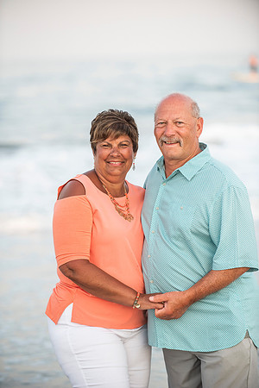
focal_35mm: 150
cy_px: 194
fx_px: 1619
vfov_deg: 13.7
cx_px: 130
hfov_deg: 9.1
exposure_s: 1/1000
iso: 800
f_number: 3.5
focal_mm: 150
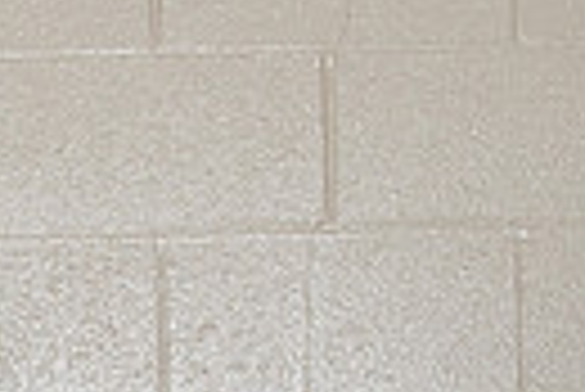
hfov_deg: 10.9
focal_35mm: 187
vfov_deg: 7.1
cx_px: -40
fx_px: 3042
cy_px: 800
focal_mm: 28
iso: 200
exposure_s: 1/160
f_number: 5.6
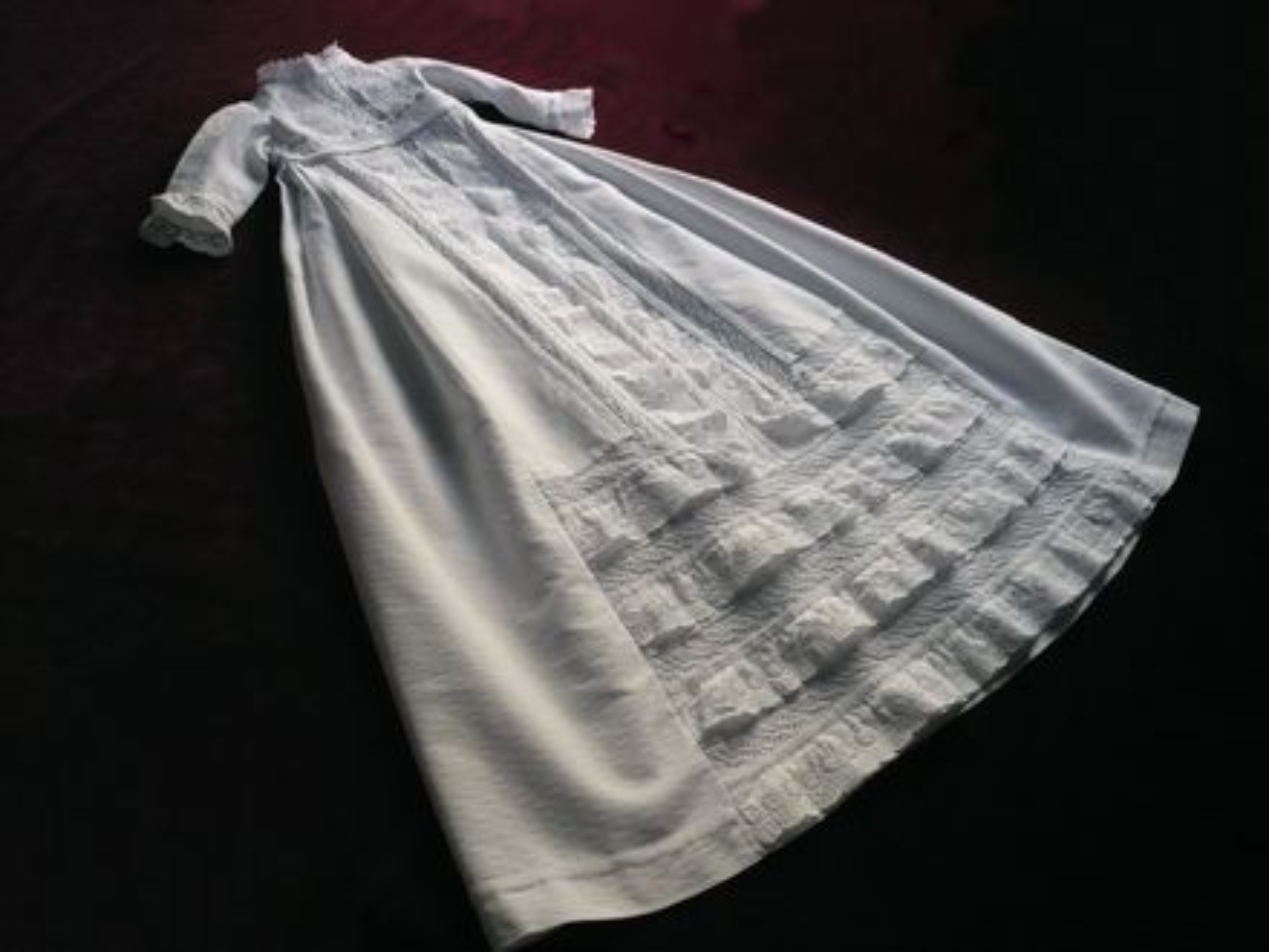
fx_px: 1283
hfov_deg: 52.6
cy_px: 476
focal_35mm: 35
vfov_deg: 40.7
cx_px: 634
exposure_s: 1/320
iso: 400
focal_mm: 5.8
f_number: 2.8
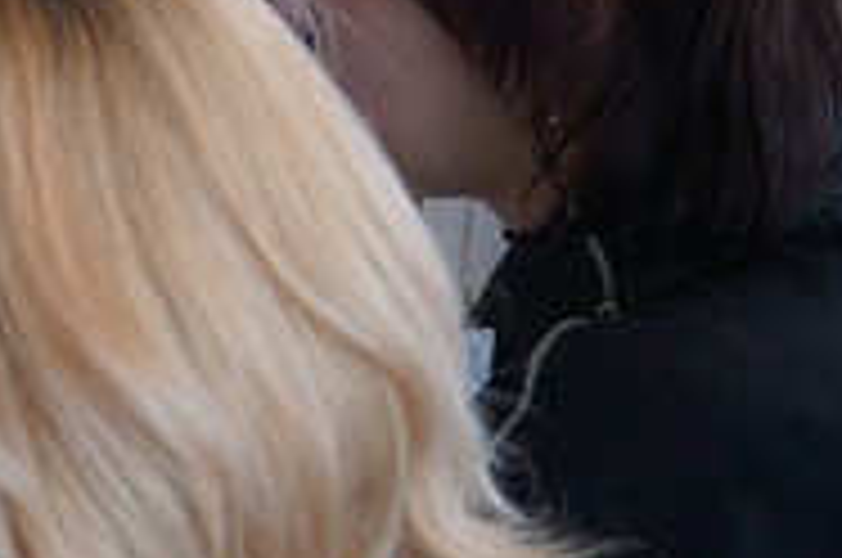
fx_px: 5551
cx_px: -1270
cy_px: -117
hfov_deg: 7.9
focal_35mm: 238
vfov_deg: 5.7
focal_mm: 29
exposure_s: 1/160
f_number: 4
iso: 500
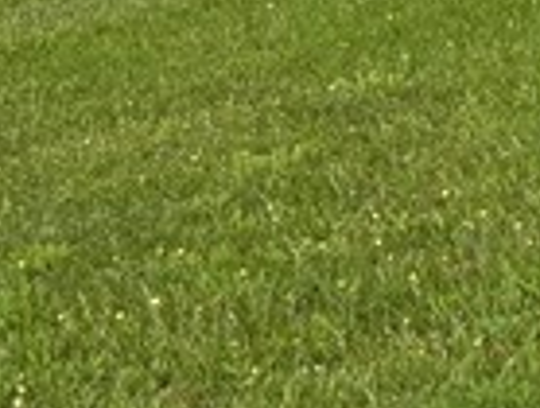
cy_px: -575
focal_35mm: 191
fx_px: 2987
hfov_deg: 8.1
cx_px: 1834
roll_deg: -2.2
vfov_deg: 7.3
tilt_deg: +0.4
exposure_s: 1/1248
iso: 50
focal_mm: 5.96
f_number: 1.6
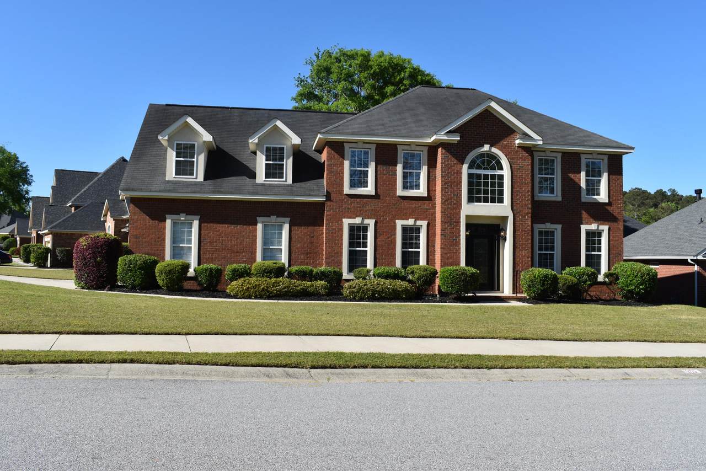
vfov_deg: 40.0
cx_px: 353
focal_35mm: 33
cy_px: 236
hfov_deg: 57.2
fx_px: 647
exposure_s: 1/400
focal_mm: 22
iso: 200
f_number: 10
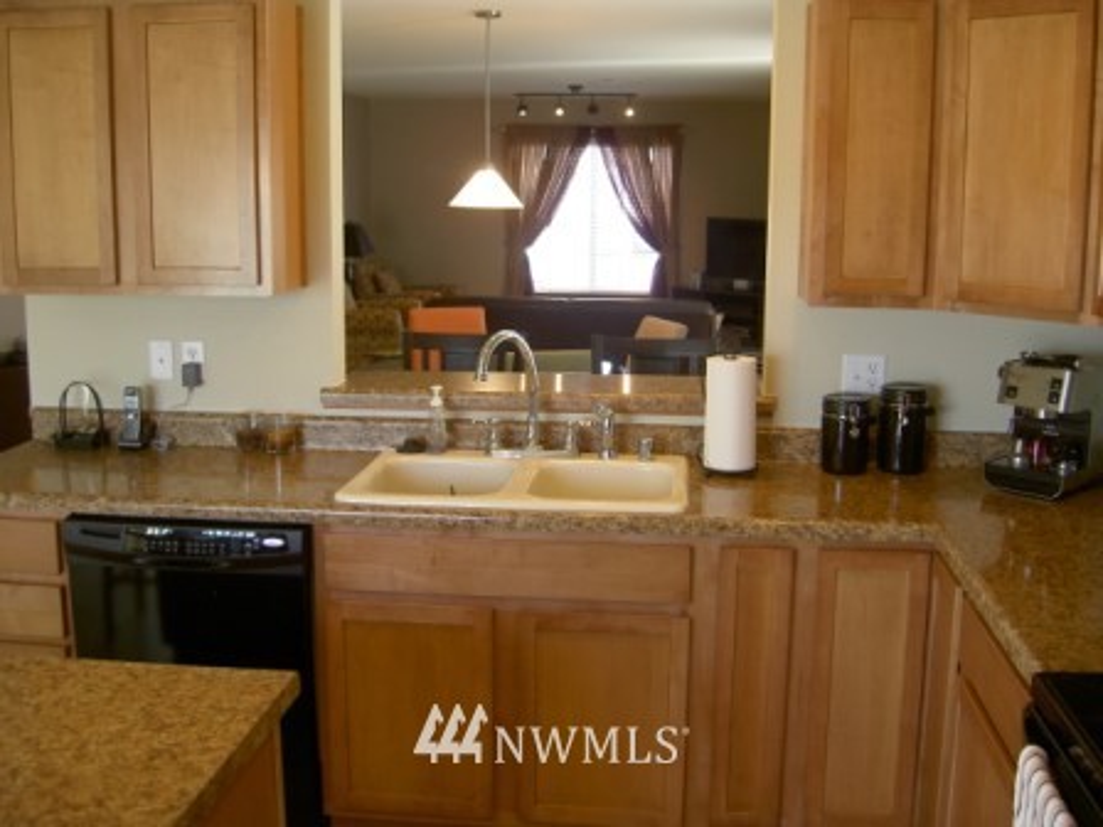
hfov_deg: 47.9
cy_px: 414
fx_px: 1243
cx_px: 552
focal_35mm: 39
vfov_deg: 36.8
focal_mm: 8
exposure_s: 1/15
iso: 100
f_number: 2.8
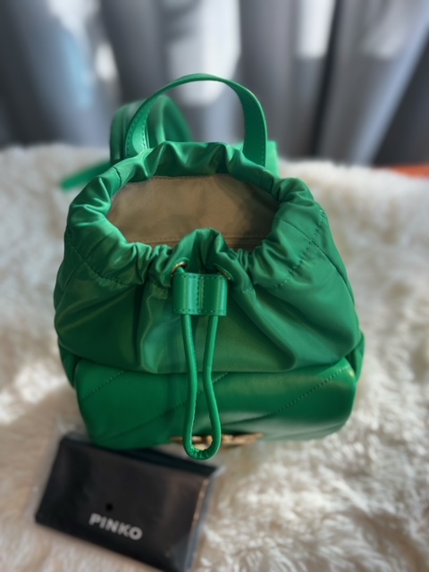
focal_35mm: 26
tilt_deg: -61.6
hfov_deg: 53.1
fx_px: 430
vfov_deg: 67.3
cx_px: 214
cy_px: 286
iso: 32
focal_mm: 5.7
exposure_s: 1/145
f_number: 1.5
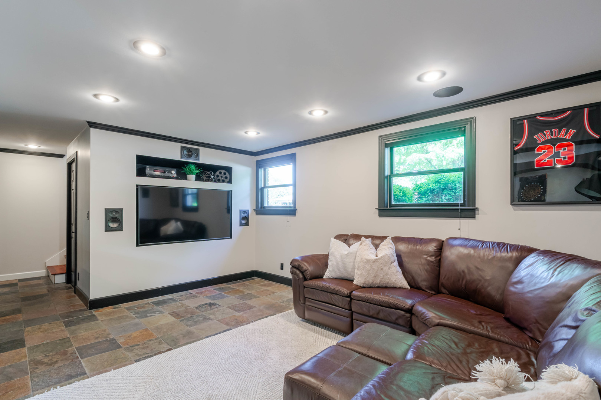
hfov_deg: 95.0
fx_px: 275
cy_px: 200
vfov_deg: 72.1
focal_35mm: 16
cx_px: 300
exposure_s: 1/3
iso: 200
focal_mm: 11
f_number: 8
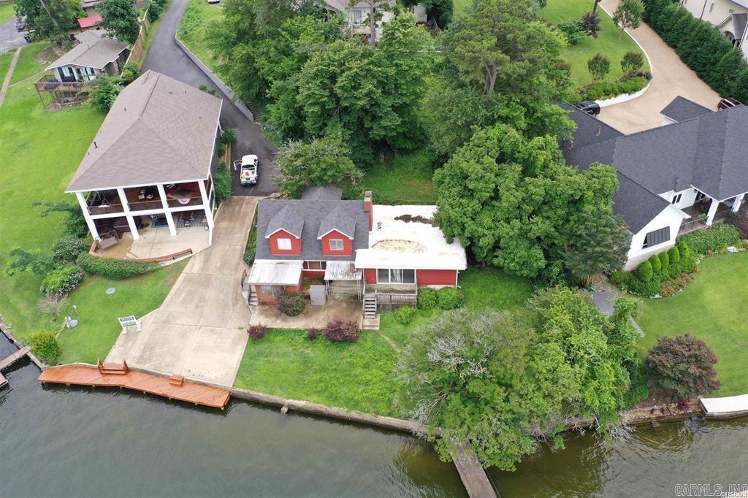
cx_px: 374
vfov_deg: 46.4
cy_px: 249
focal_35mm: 28
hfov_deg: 65.5
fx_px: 582
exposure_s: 1/200
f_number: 4.5
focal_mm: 10.26
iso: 100
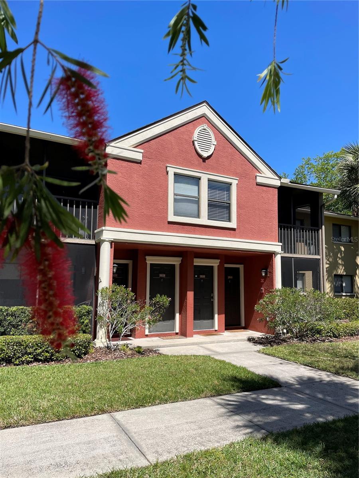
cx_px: 180
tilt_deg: +7.5
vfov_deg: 67.3
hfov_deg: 53.1
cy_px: 239
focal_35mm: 26
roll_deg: -0.5
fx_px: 360
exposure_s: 1/3401
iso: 32
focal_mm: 4.2
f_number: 1.6
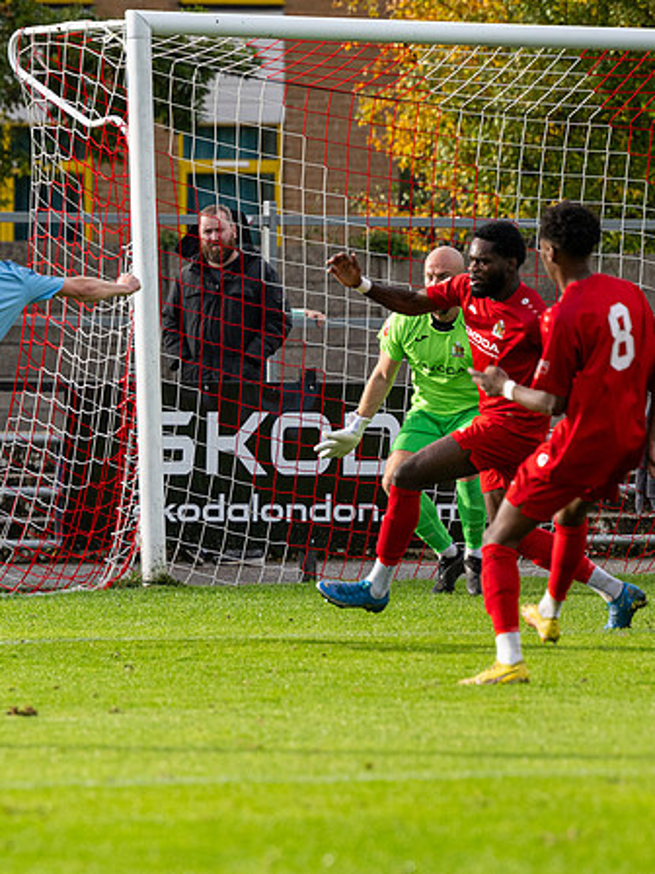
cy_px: 672
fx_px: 11151
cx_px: 100
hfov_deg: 3.4
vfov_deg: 4.5
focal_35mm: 442
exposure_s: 1/2500
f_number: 4
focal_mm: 190
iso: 400
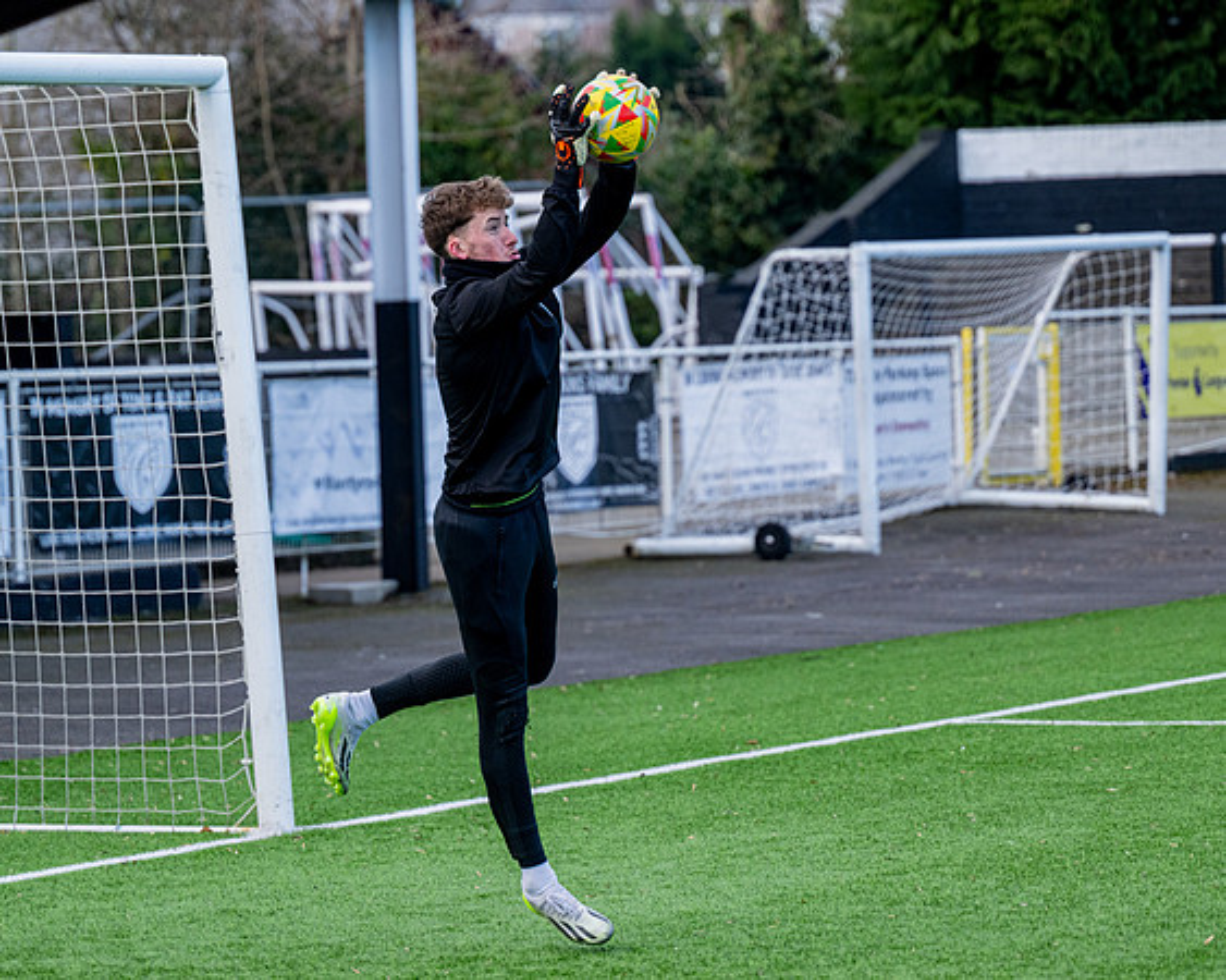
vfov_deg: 8.3
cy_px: 490
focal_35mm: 186
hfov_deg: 10.4
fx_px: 6740
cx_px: 613
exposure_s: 1/1250
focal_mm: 165
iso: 1000
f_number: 4
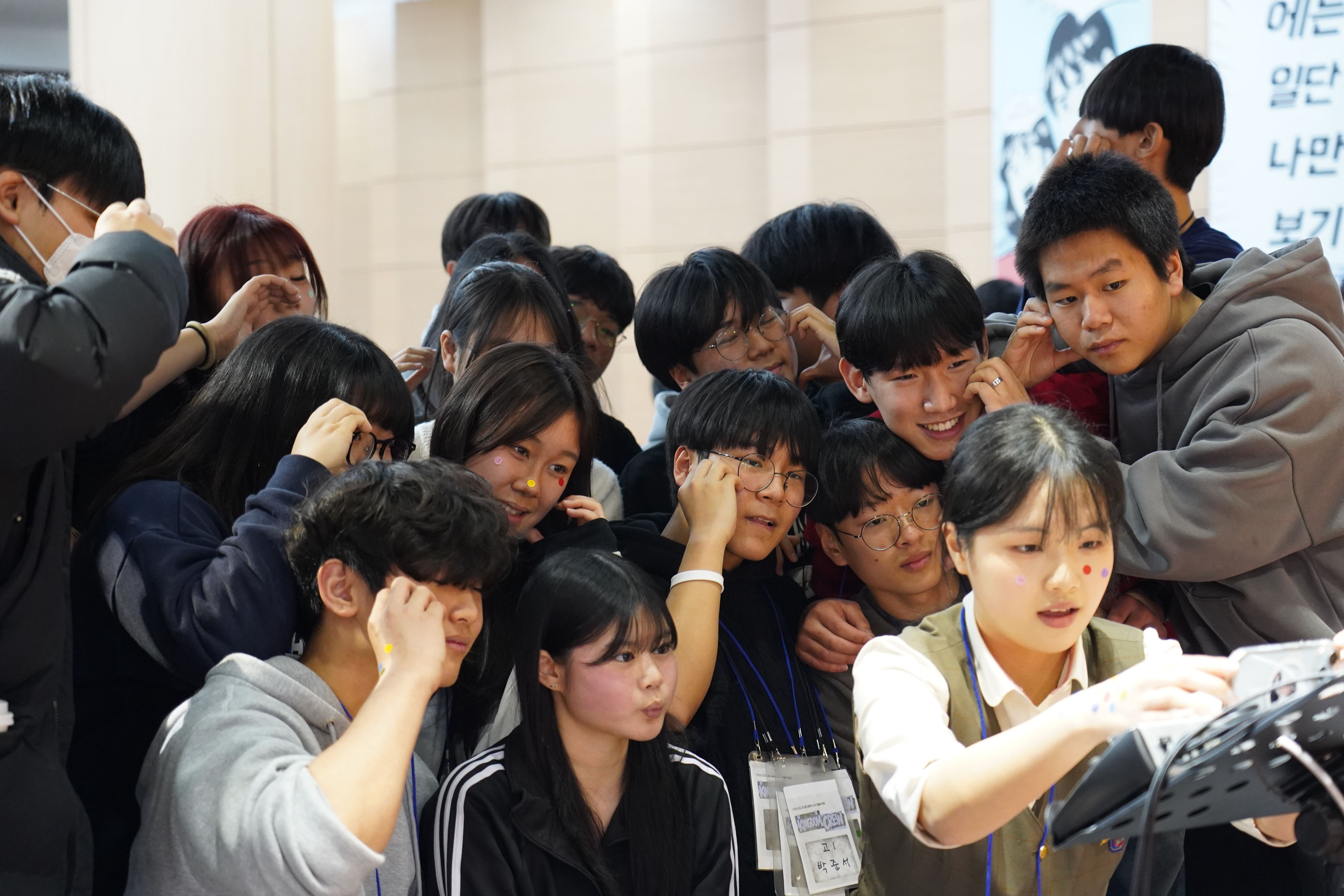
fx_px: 2538
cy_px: 448
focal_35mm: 68
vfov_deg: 20.0
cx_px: 672
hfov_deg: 29.7
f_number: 4
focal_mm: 68
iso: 4000
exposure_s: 1/80
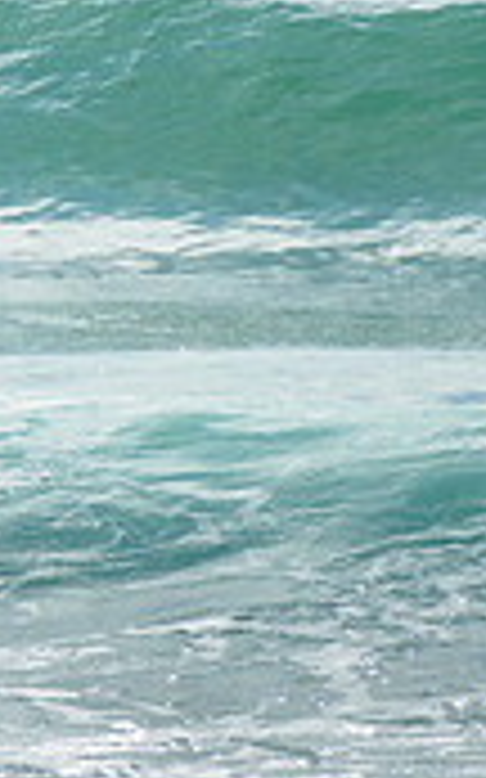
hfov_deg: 0.8
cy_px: -55
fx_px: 35463
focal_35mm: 1672
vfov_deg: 1.3
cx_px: -770
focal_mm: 400
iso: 200
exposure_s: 1/1600
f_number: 10
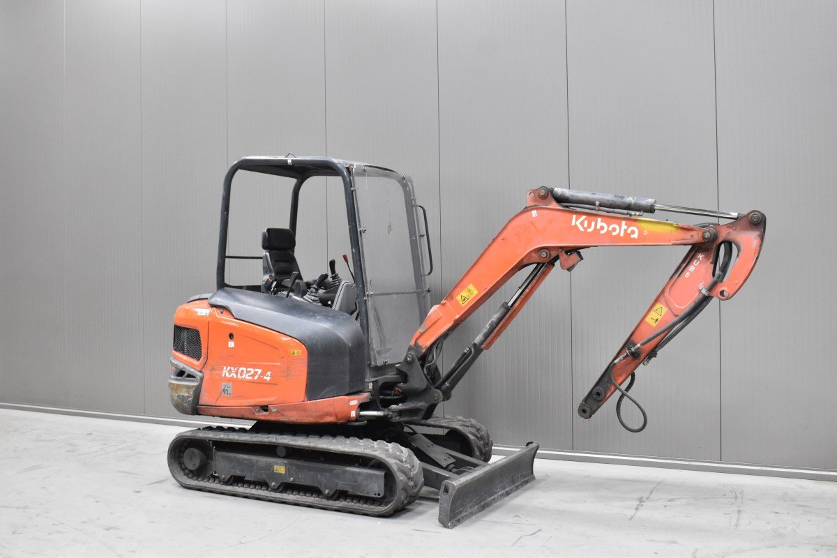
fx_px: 837
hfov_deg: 53.1
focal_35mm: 36
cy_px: 279
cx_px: 418
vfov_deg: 36.9
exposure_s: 1/25
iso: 1600
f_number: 5
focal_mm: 24
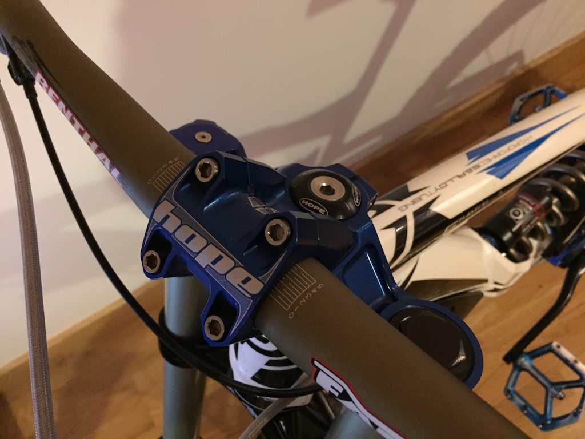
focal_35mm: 29
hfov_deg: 61.7
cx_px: 292
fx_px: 490
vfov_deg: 48.2
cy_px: 220
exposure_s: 1/17
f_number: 2.2
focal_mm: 4.15
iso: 640
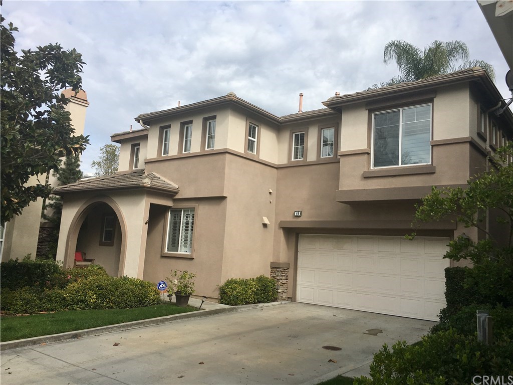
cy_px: 192
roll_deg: -3.6
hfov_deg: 61.7
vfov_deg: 48.2
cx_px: 256
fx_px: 430
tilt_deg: +7.0
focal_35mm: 29
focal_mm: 4.15
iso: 25
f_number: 2.2
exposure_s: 1/1832
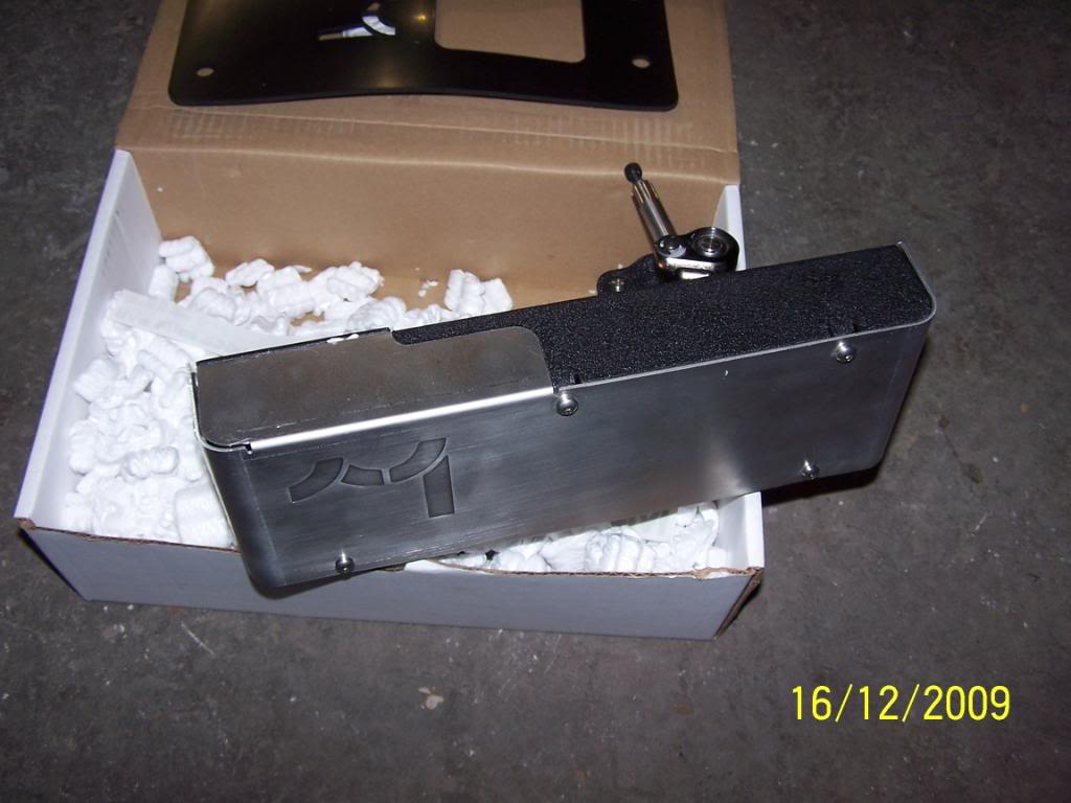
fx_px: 1176
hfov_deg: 49.0
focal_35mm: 38
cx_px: 536
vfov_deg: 37.7
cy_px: 402
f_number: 2.8
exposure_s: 1/60
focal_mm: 6.3
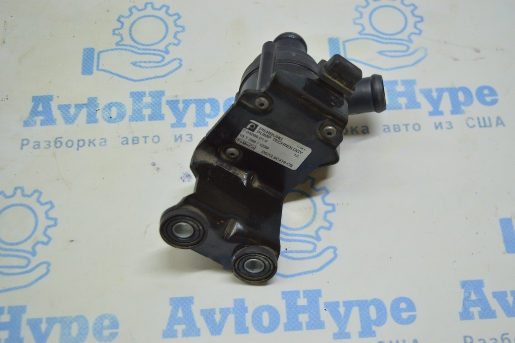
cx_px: 258
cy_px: 172
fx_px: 686
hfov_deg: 41.1
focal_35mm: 48
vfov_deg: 28.0
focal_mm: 32
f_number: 4.5
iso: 400
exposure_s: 1/60
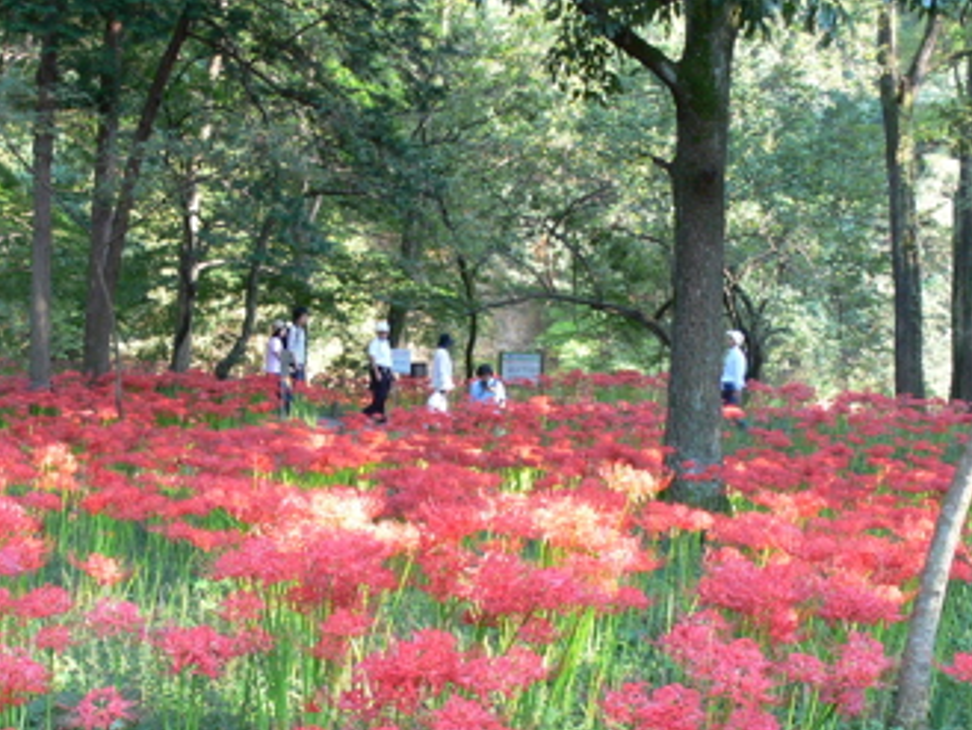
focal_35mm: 68
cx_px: 417
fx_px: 1910
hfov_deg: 28.5
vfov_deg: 21.5
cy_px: 541
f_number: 3.2
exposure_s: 1/30
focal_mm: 7.4
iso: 100
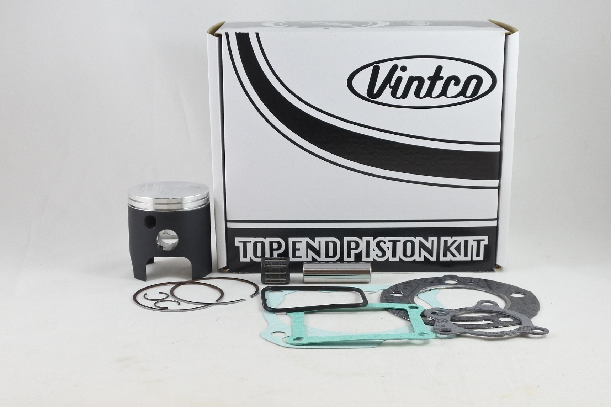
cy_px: 204
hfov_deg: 44.5
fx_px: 747
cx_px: 306
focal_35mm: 44
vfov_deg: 30.5
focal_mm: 16.5
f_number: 4.5
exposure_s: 1/125
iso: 560
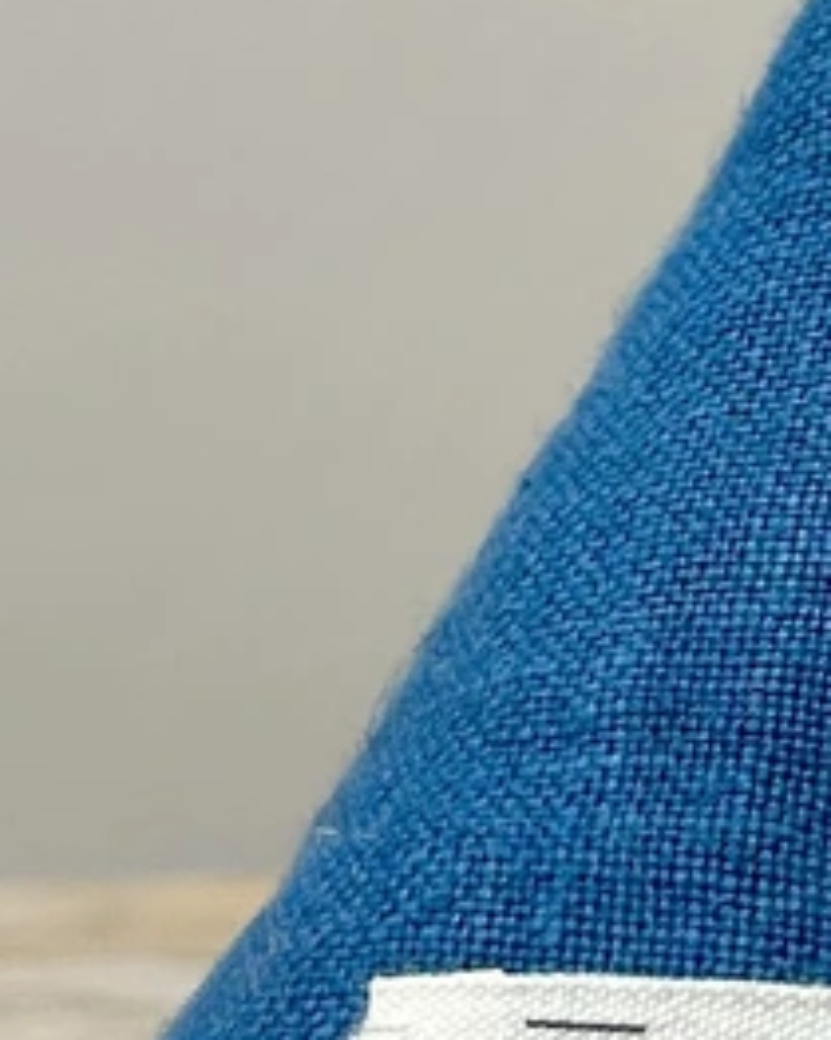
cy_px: 826
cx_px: 918
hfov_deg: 17.4
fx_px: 2616
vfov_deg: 22.2
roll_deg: +1.5
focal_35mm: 85
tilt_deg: -2.9
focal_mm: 5.7
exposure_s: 1/443
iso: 50
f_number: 1.5
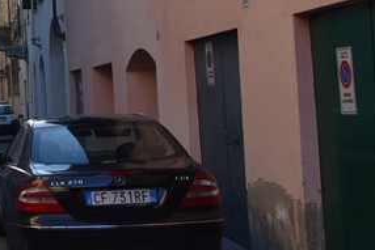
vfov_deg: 15.7
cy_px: 27
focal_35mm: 86
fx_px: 896
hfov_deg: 18.7
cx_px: -287
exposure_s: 1/250
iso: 400
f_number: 8
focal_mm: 24
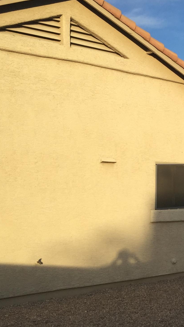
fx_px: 564
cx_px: 249
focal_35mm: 65
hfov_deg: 17.3
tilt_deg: +0.5
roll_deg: -1.7
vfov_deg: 32.2
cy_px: 203
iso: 32
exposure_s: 1/920
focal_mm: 4.15
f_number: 2.2
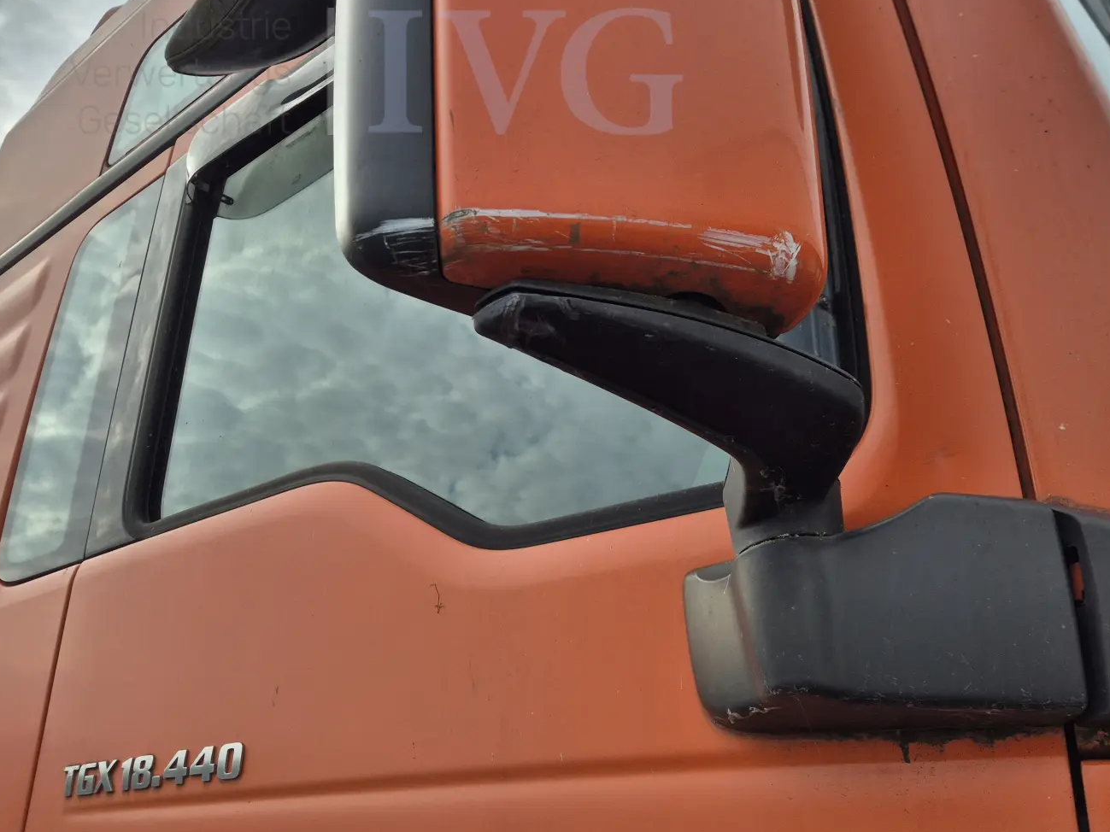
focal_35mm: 34
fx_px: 1090
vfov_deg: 41.6
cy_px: 500
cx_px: 561
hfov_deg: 54.0
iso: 25
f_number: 1.8
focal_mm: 5.4
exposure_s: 1/2872
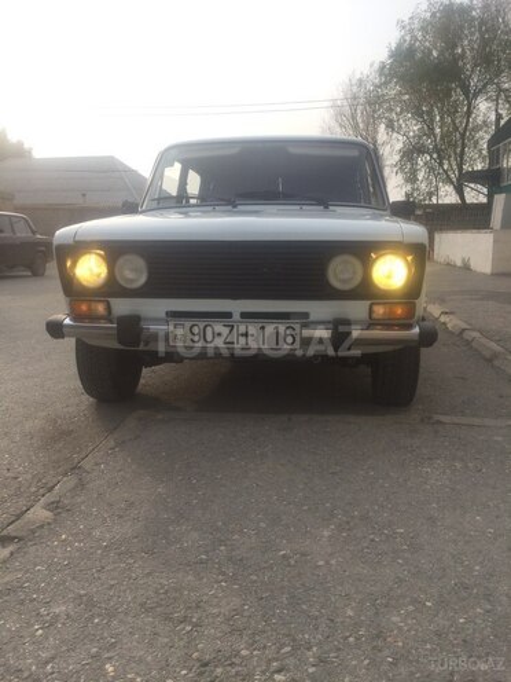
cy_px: 341
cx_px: 256
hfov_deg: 48.2
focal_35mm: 29
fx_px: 571
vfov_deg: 61.7
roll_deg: +1.8
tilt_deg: -11.6
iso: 32
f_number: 2.2
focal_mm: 4.15
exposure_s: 1/1172
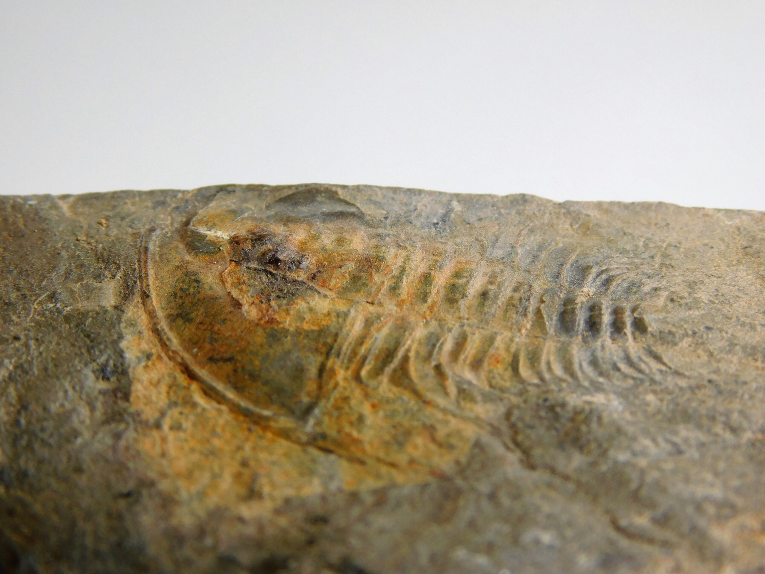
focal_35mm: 99
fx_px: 2188
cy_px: 287
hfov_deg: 19.8
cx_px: 382
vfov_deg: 14.9
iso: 125
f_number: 4.6
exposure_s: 1/200
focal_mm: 17.6
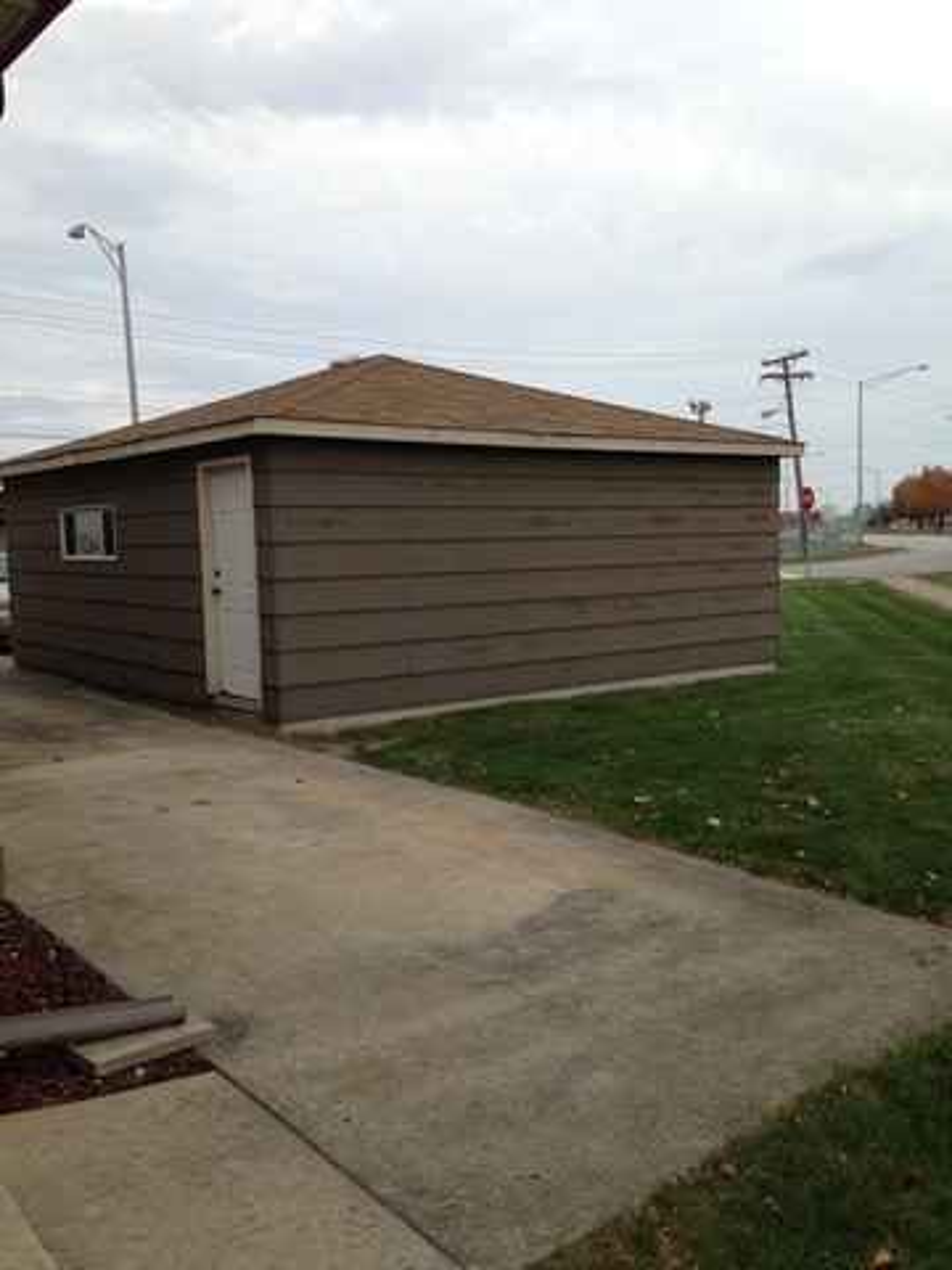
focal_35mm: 33
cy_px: 635
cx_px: 476
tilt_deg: -4.2
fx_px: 1210
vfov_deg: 55.4
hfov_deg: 42.9
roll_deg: -0.5
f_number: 2.4
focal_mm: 4.12
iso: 50
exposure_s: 1/407
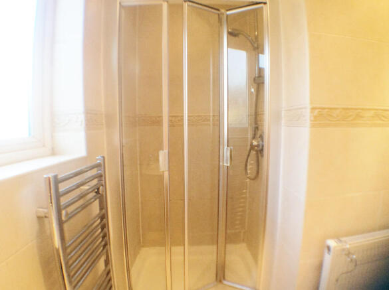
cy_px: 145
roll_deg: +1.2
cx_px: 194
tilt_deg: -6.7
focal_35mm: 32
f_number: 2.4
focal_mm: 3.3
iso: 40
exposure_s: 1/24
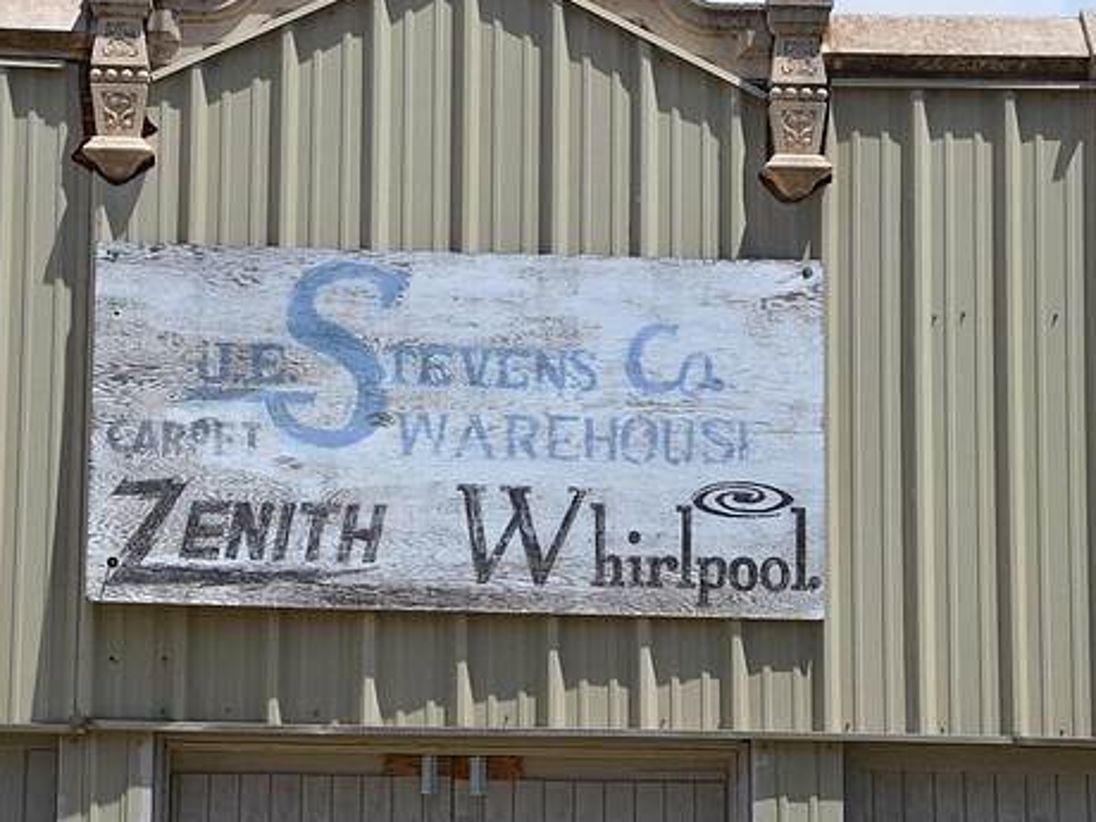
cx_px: 493
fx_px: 4021
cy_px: 412
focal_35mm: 127
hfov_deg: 15.5
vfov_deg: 11.7
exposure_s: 1/250
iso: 100
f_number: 8
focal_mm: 70
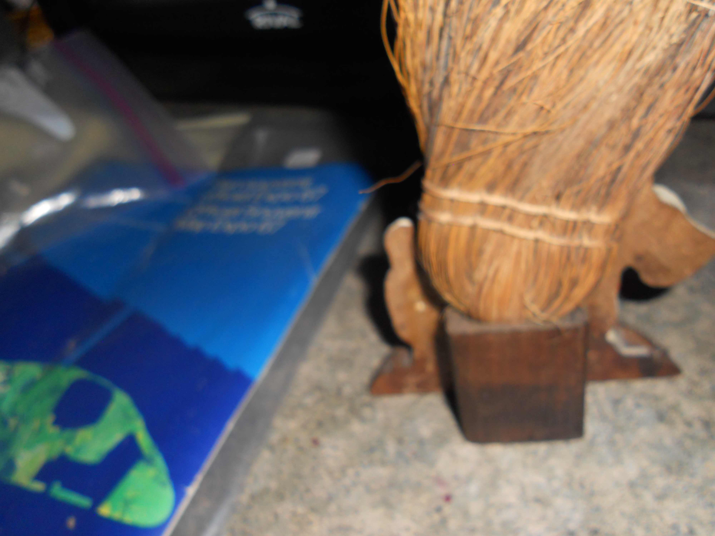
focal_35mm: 32
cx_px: 358
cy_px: 268
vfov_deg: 44.2
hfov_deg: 56.8
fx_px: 661
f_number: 8.8
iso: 200
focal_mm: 5.8
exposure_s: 1/25
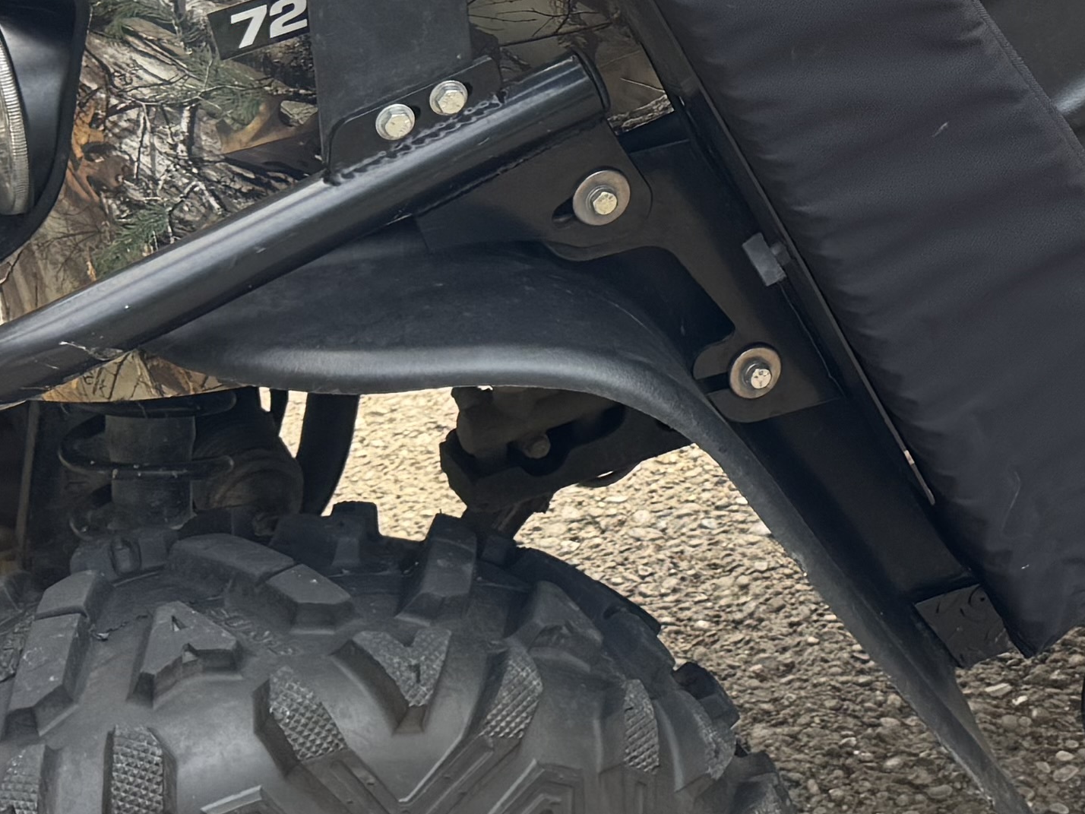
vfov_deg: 14.7
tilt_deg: -19.1
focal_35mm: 96
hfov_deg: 19.2
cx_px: 1330
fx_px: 3009
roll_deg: -2.8
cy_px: -246
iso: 80
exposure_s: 1/414
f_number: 1.78
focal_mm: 6.76
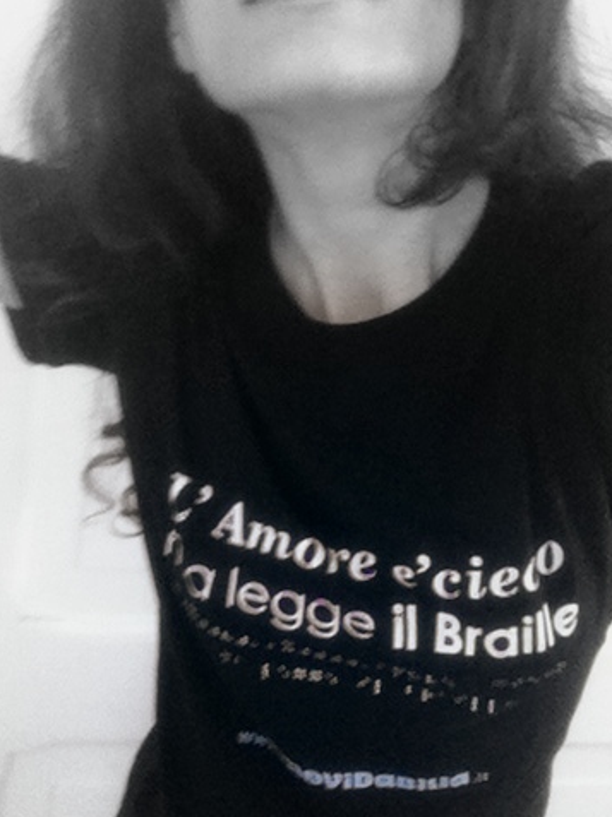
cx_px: 319
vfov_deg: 40.3
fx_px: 1109
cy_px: 337
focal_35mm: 47
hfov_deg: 30.8
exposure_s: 1/30
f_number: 2.4
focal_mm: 3.85
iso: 320
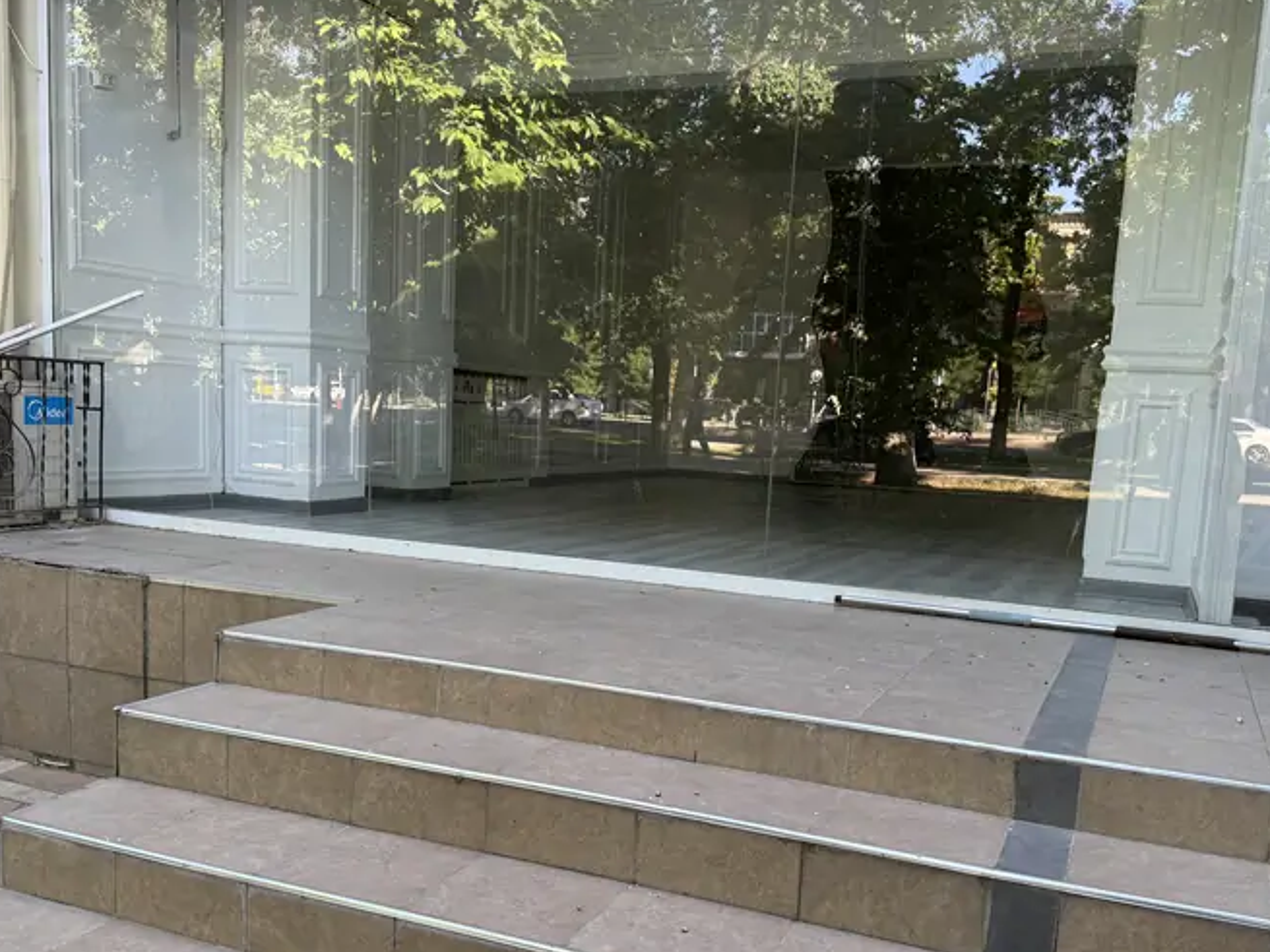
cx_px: 628
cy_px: 598
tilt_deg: -8.6
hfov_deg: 55.4
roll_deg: -3.4
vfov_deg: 42.6
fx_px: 1210
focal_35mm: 33
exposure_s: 1/124
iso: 50
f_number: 1.78
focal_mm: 6.76
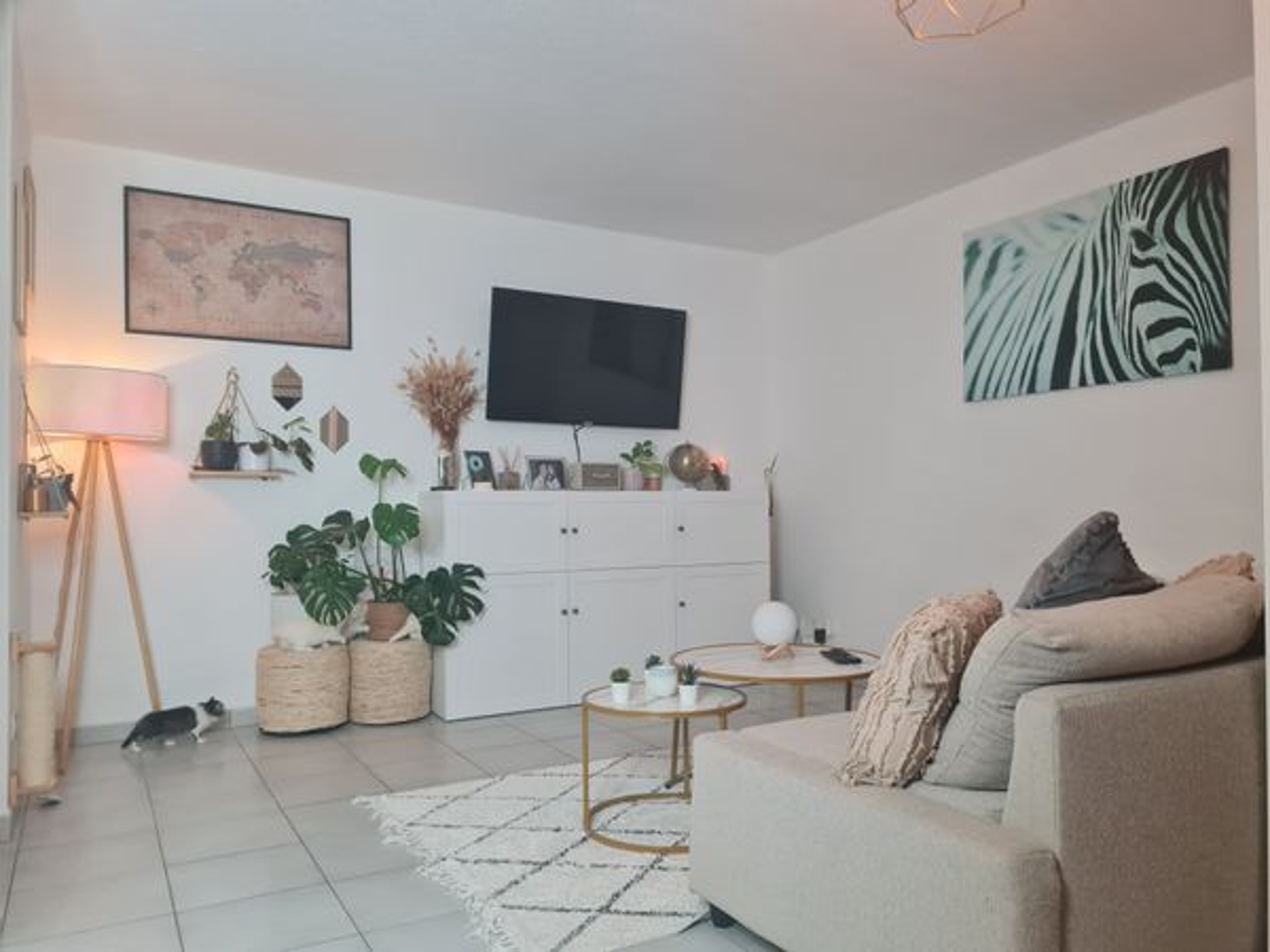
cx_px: 635
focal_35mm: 26
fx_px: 954
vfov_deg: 53.1
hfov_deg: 67.3
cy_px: 476
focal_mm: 5.4
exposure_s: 1/100
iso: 250
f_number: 1.8
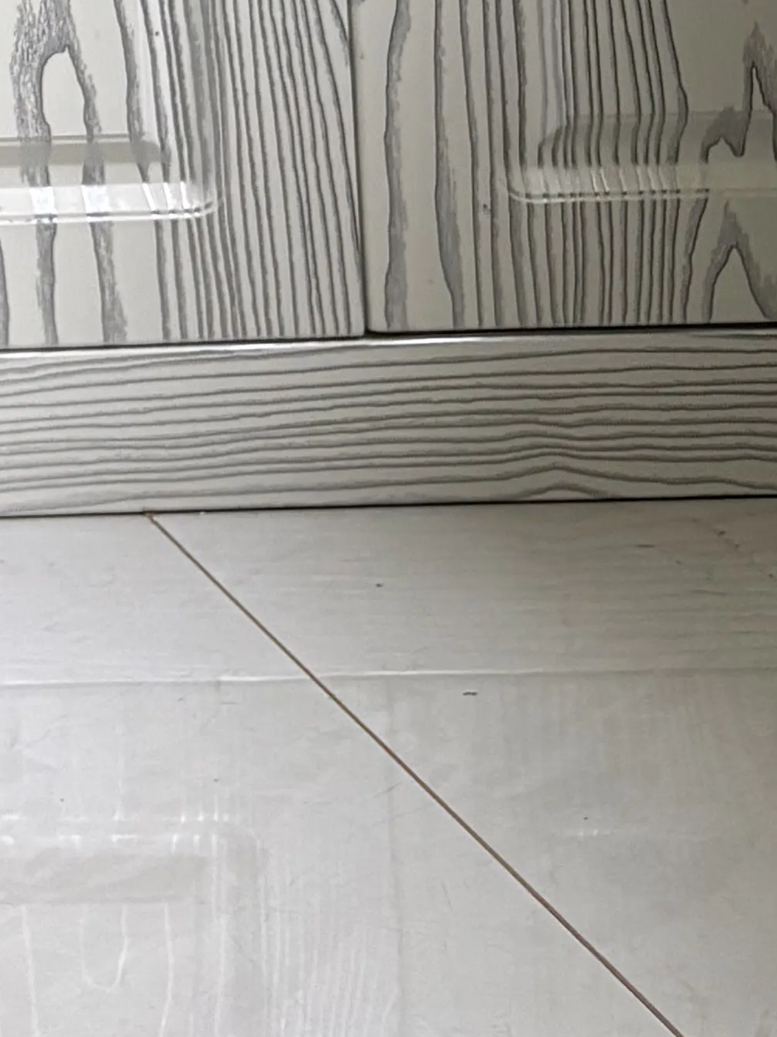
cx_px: -783
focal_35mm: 111
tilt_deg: +2.5
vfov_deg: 15.8
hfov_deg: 11.9
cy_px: -651
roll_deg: +1.5
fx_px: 3323
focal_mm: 5.96
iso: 125
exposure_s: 1/100
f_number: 1.6
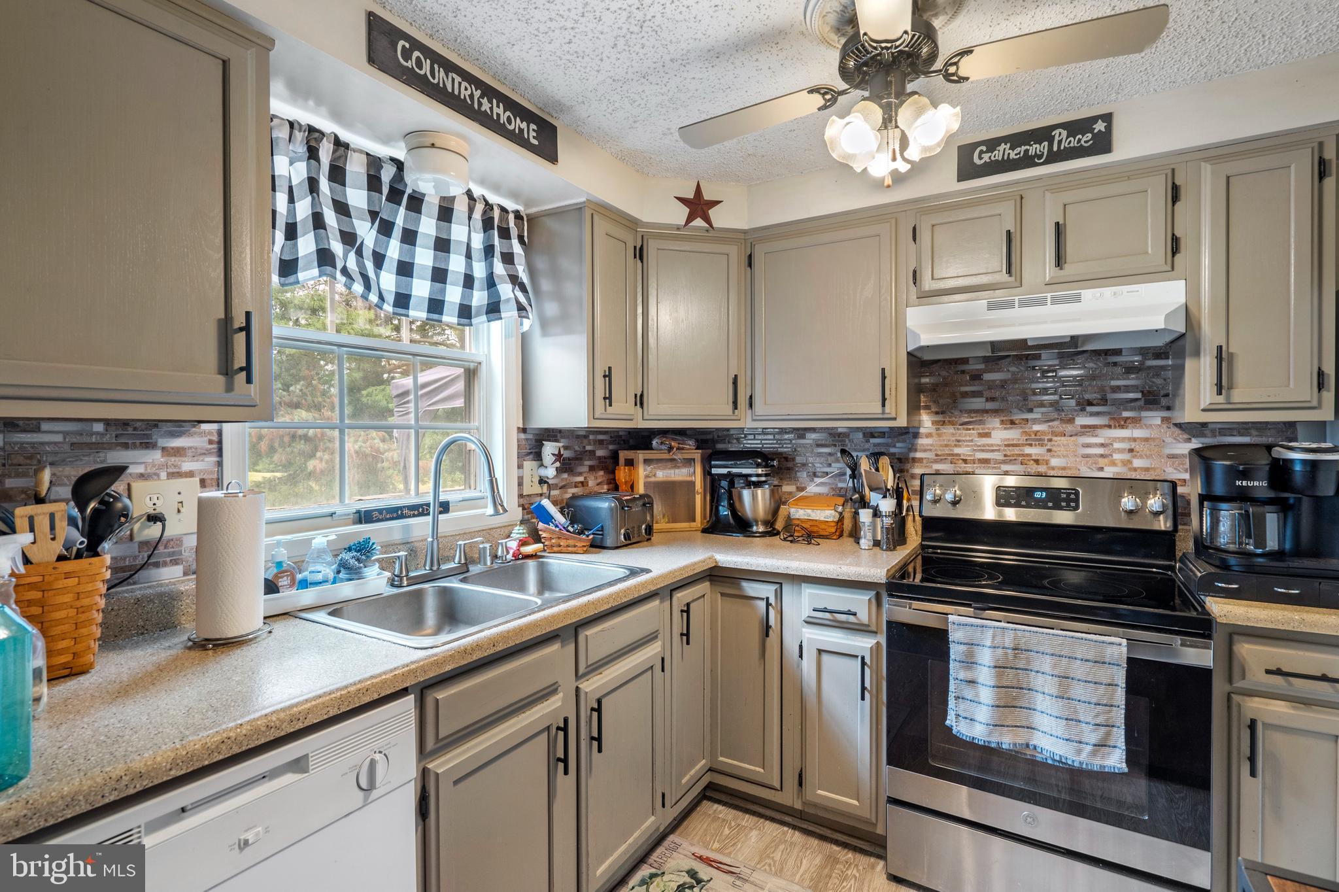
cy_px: 446
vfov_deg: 73.7
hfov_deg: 96.8
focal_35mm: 16
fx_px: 595
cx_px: 670
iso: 640
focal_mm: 16
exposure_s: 1/250
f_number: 8
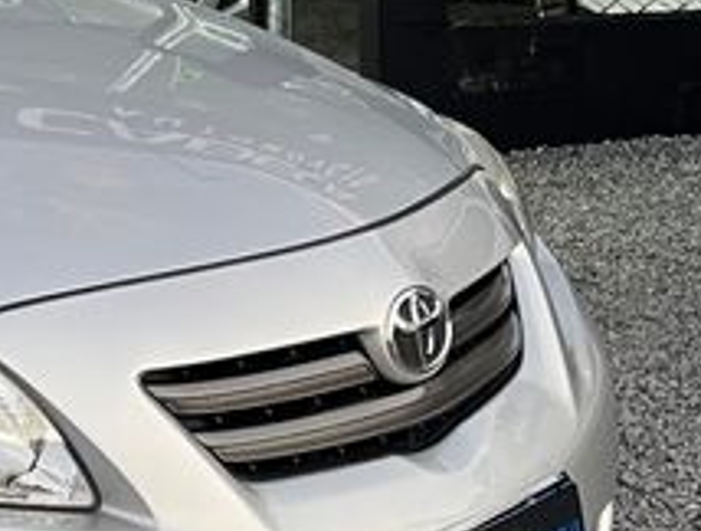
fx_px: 2255
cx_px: -359
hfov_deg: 16.1
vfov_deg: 13.2
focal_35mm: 111
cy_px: 3
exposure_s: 1/60
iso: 160
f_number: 1.6
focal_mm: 5.1
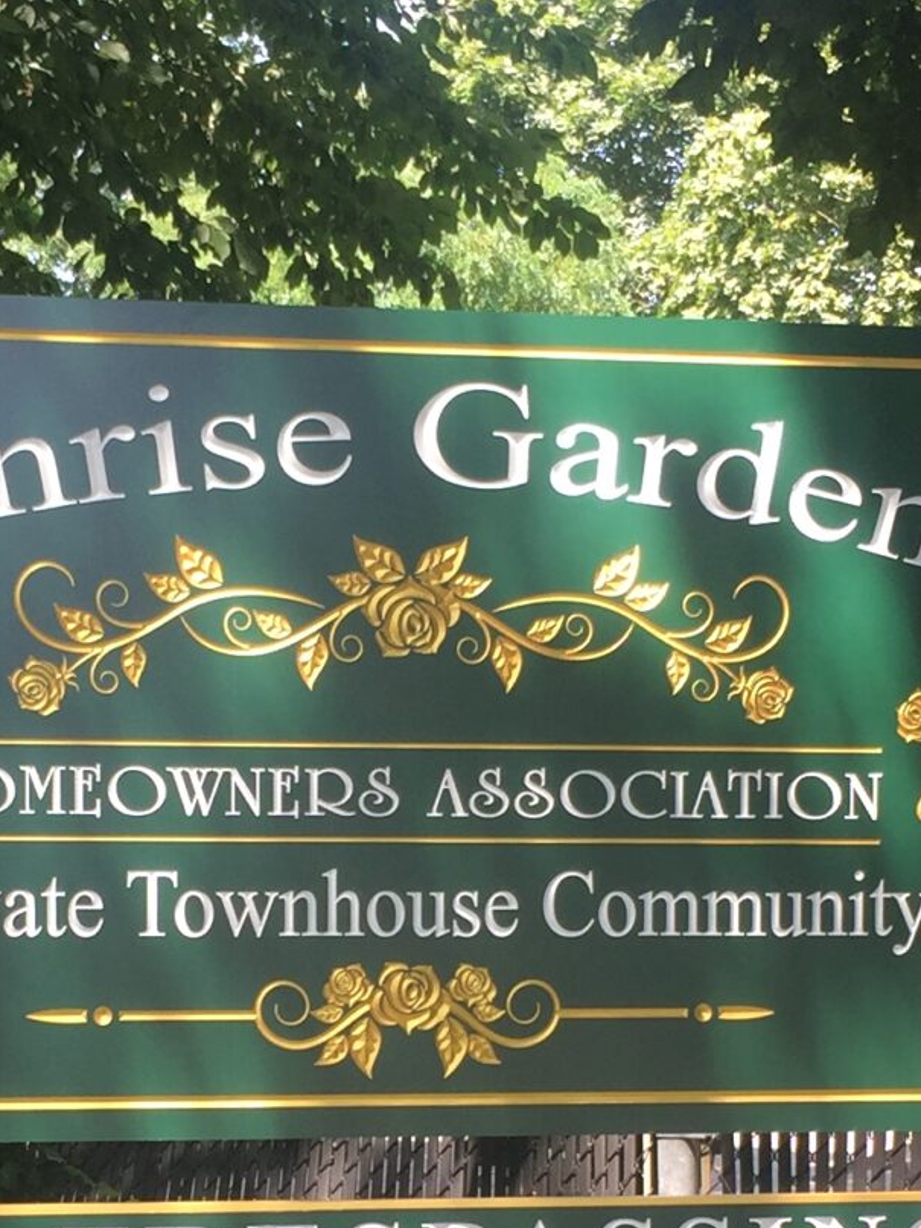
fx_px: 3265
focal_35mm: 92
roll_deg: -0.1
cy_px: 1080
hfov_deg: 16.0
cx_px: 312
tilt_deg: -1.6
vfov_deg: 20.9
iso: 32
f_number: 2.2
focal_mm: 4.15
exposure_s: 1/130
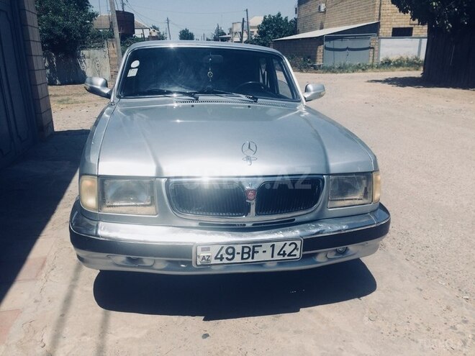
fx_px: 398
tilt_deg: -18.8
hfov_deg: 61.7
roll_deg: +0.0
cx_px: 238
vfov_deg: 48.2
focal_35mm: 29
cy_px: 178
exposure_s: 1/3165
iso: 32
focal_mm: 4.15
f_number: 2.2
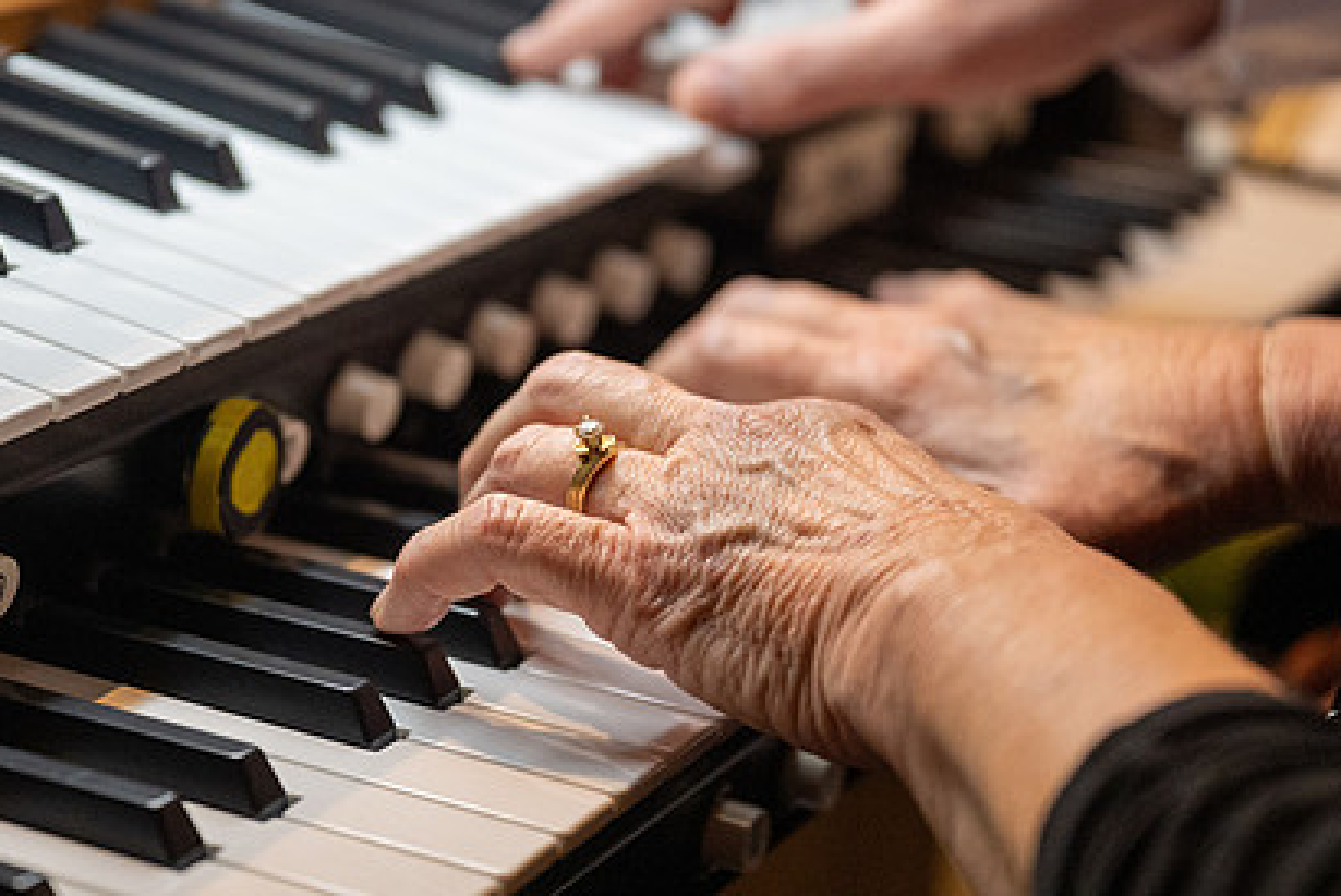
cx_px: 576
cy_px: 456
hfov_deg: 20.6
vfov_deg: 13.8
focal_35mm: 99
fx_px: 3690
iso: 4000
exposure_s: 1/320
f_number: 2.8
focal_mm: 70
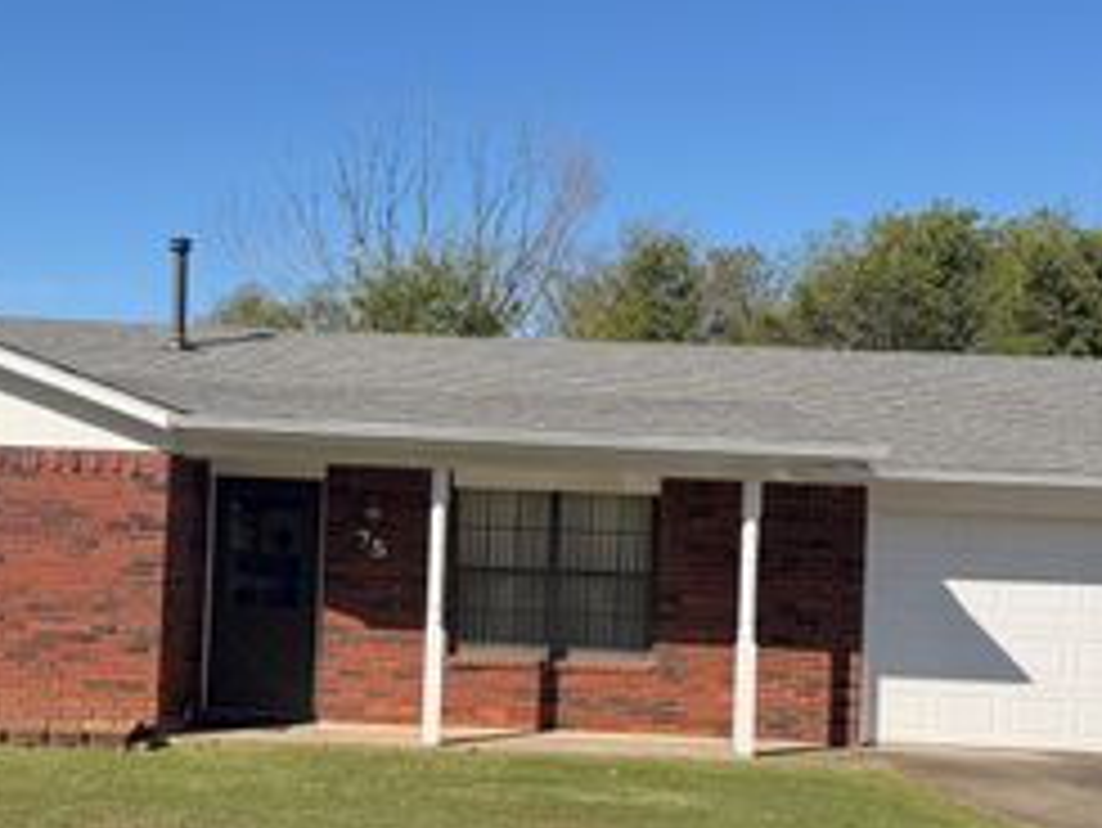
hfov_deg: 38.7
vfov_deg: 29.5
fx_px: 1561
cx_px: 445
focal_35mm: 49
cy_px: 533
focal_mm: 6.76
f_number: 1.78
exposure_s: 1/4405
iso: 80
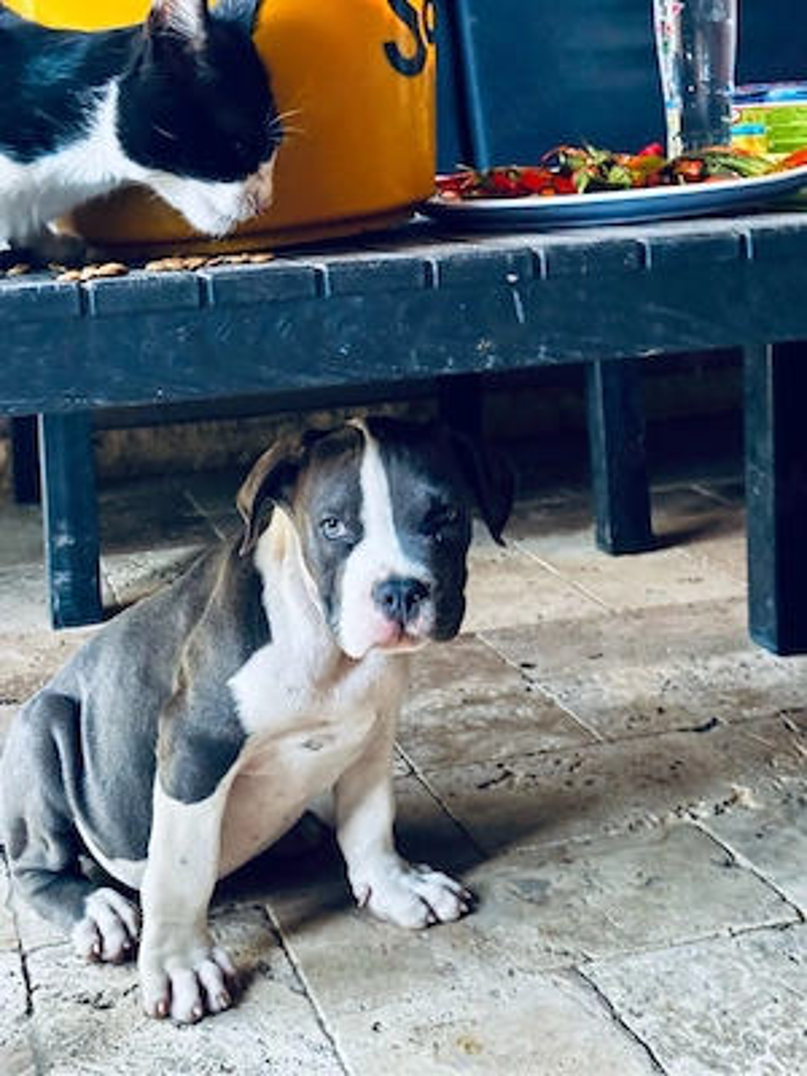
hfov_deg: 28.0
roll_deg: +3.3
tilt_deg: -13.2
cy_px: 538
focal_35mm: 52
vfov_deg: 36.8
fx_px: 1616
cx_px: 404
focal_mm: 5.96
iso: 125
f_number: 1.6
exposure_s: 1/60
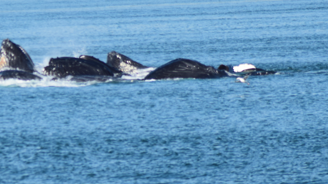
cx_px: -4
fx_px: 6123
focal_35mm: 704
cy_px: 70
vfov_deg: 1.7
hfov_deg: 3.1
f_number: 11
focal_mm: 210
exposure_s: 1/500
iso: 360
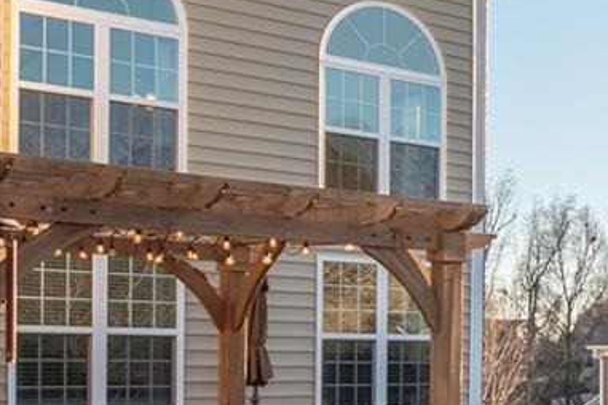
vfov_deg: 15.7
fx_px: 1452
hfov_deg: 19.7
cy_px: 354
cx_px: 970
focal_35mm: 86
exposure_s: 1/4000
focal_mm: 16
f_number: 6.3
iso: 320
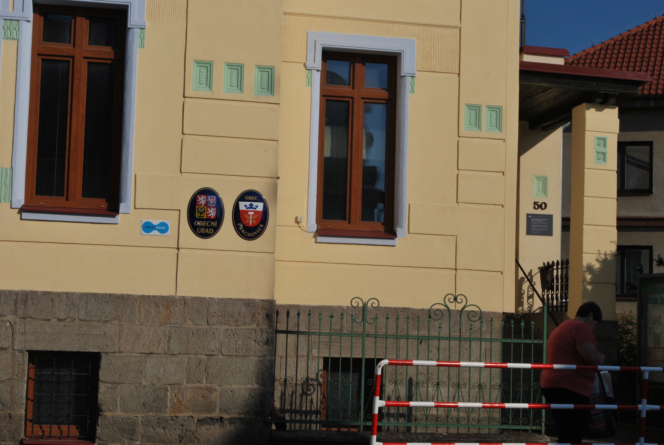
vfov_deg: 19.0
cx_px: 332
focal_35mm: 72
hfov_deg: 28.0
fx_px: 1330
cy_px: 222
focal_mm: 48
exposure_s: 1/200
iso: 100
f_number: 20
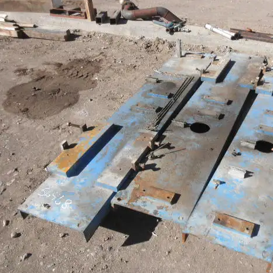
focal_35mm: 34
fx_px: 303
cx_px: 187
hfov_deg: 47.5
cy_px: 139
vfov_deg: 48.4
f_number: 8.5
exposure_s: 1/100
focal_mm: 5
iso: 64
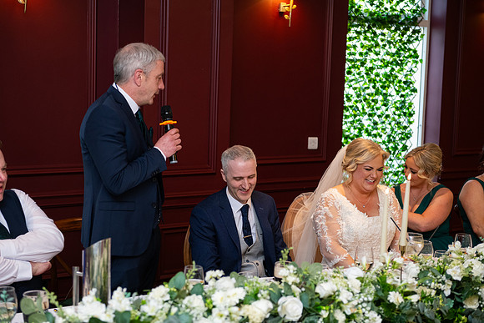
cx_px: 242
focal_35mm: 66
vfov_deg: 20.6
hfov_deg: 30.5
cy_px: 162
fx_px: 887
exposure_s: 1/160
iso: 800
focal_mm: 66
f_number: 3.5
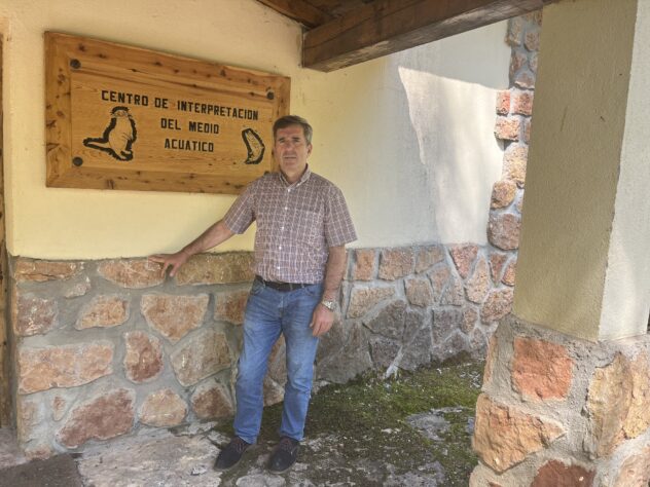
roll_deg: -3.1
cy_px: 244
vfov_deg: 53.1
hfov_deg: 67.3
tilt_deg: -7.0
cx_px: 325
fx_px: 488
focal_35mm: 26
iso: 50
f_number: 1.6
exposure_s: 1/258
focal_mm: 5.1
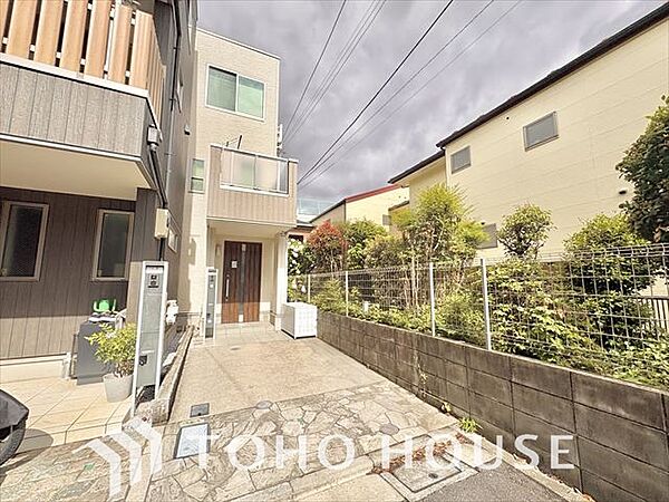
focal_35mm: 14
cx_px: 334
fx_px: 271
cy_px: 251
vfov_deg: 85.7
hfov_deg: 102.1
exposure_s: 1/2028
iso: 40
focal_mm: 2.22
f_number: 2.2
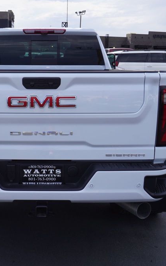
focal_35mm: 51
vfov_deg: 39.6
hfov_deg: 25.0
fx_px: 369
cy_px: 132
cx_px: 36
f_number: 10
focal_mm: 22
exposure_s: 1/125
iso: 100
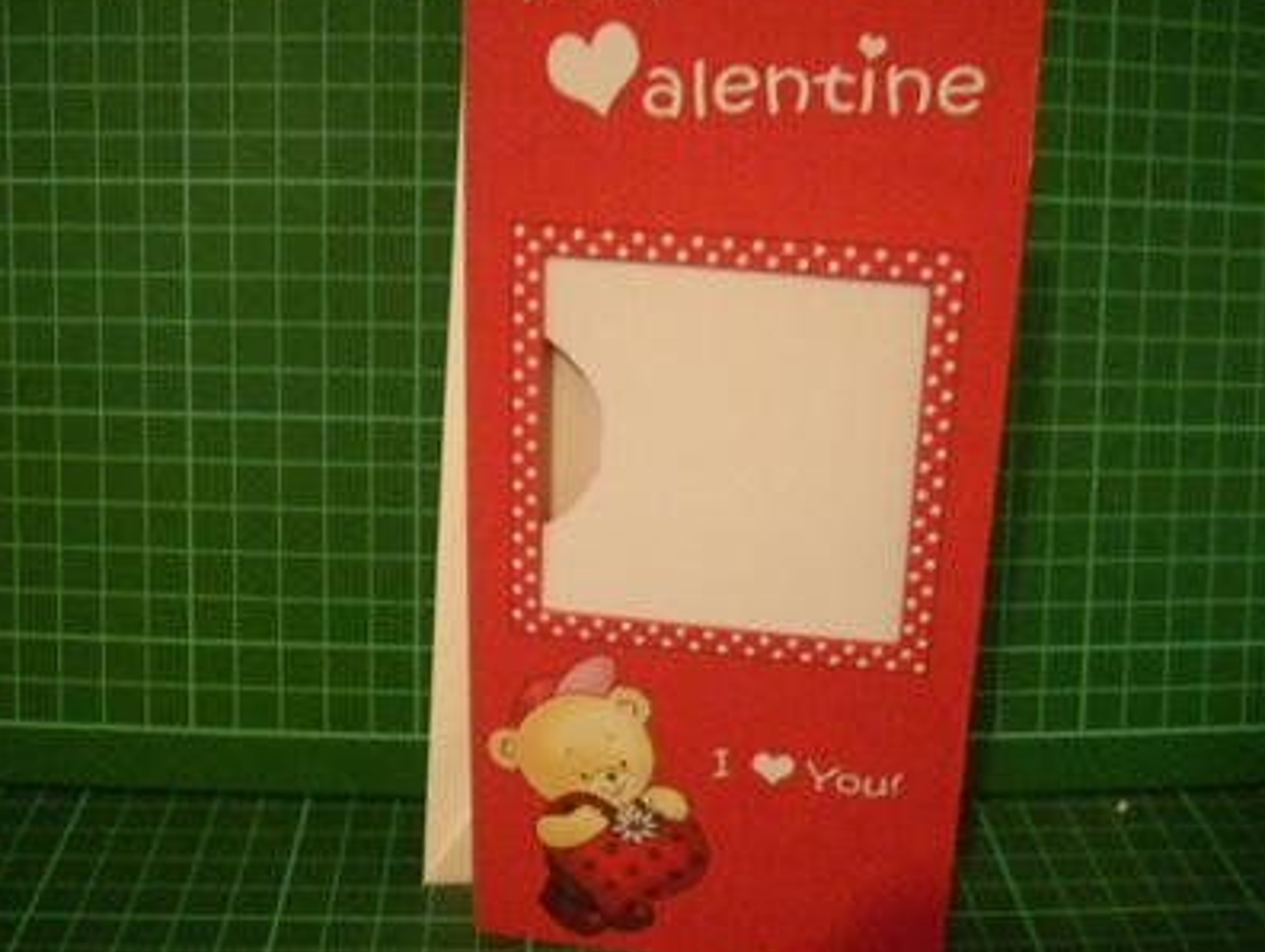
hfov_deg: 44.7
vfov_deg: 34.4
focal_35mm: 42
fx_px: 1537
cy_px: 444
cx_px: 680
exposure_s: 1/4
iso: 541
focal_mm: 6.2
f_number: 2.8
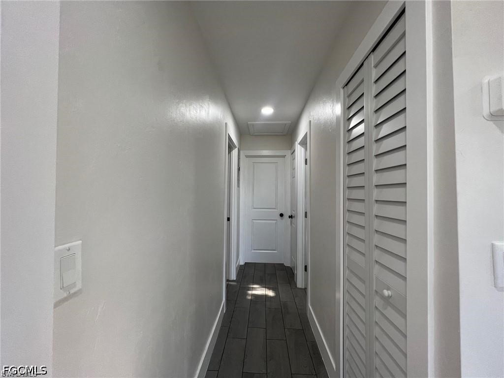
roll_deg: -0.3
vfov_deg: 89.9
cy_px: 189
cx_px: 252
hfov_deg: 106.2
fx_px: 189
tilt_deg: -0.2
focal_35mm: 13
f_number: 1.8
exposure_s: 1/120
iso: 100
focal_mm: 1.57
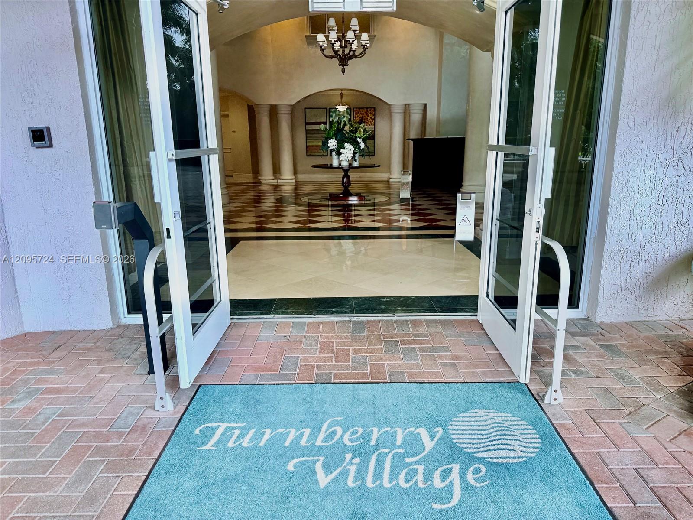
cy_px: 260
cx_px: 346
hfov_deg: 71.6
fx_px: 480
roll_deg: +0.5
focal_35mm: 24
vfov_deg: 56.8
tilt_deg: -13.5
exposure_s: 1/121
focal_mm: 6.76
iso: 64
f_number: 1.78
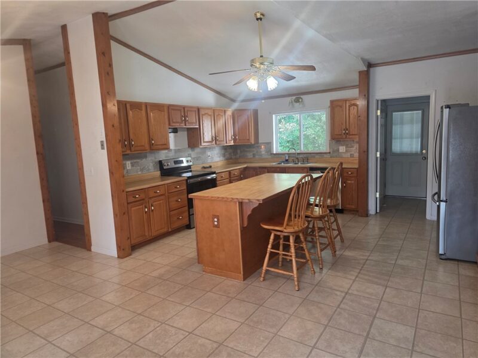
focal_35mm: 23
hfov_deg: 73.9
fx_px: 318
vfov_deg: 58.9
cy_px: 179
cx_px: 239
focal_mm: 6.3
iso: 200
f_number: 1.7
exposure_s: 1/120
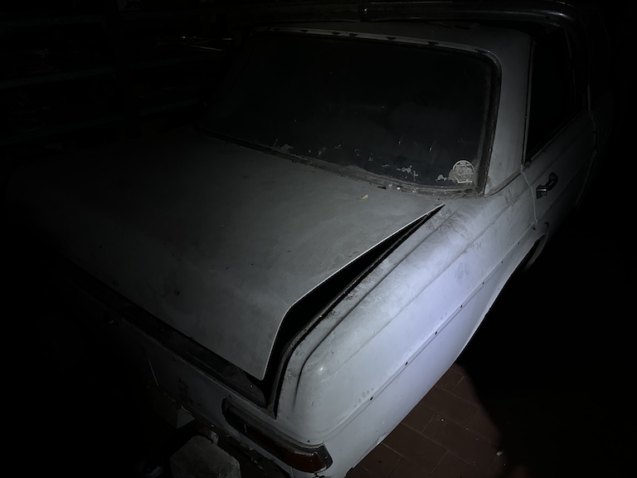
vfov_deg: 54.9
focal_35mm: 25
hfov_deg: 69.4
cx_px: 328
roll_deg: +0.2
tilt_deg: -28.7
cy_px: 239
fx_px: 460
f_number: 1.78
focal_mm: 6.86
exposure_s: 1/30
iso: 1600
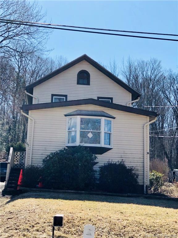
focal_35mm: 57
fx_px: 391
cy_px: 119
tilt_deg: +13.2
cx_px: 89
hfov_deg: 25.7
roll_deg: -1.6
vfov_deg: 33.8
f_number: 2.8
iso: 20
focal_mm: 6.6
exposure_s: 1/1066
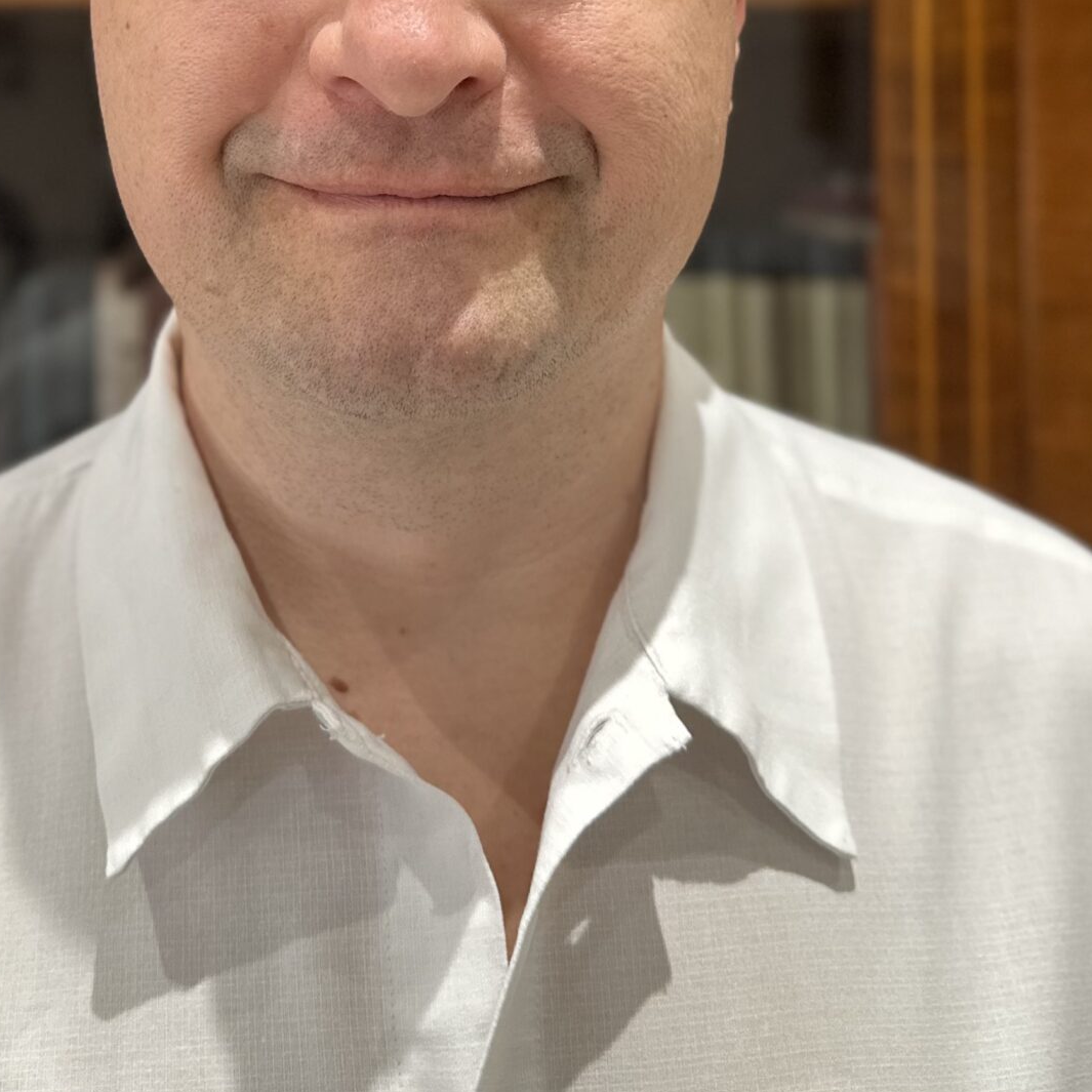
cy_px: 48
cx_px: 399
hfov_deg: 33.2
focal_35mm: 51
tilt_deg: +2.3
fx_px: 1820
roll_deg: -1.3
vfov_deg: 31.3
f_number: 1.78
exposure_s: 1/50
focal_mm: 6.86
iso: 200
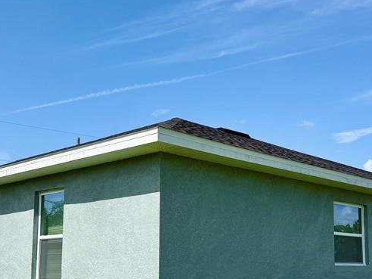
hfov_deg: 38.2
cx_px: 200
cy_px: 197
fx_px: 537
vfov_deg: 28.8
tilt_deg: +8.7
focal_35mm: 50
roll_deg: -0.8
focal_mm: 6.76
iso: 80
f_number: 1.78
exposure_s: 1/5319
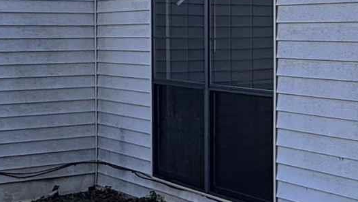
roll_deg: +1.1
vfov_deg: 13.6
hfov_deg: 23.0
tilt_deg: -1.0
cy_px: 57
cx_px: 352
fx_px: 845
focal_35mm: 89
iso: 40
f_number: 2.2
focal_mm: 2.22
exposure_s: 1/425
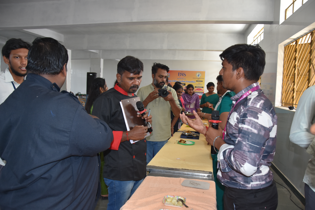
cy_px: 105
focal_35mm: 27
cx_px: 158
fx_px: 236
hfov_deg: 67.4
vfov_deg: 48.0
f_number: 3.5
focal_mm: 18
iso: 400
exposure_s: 1/125
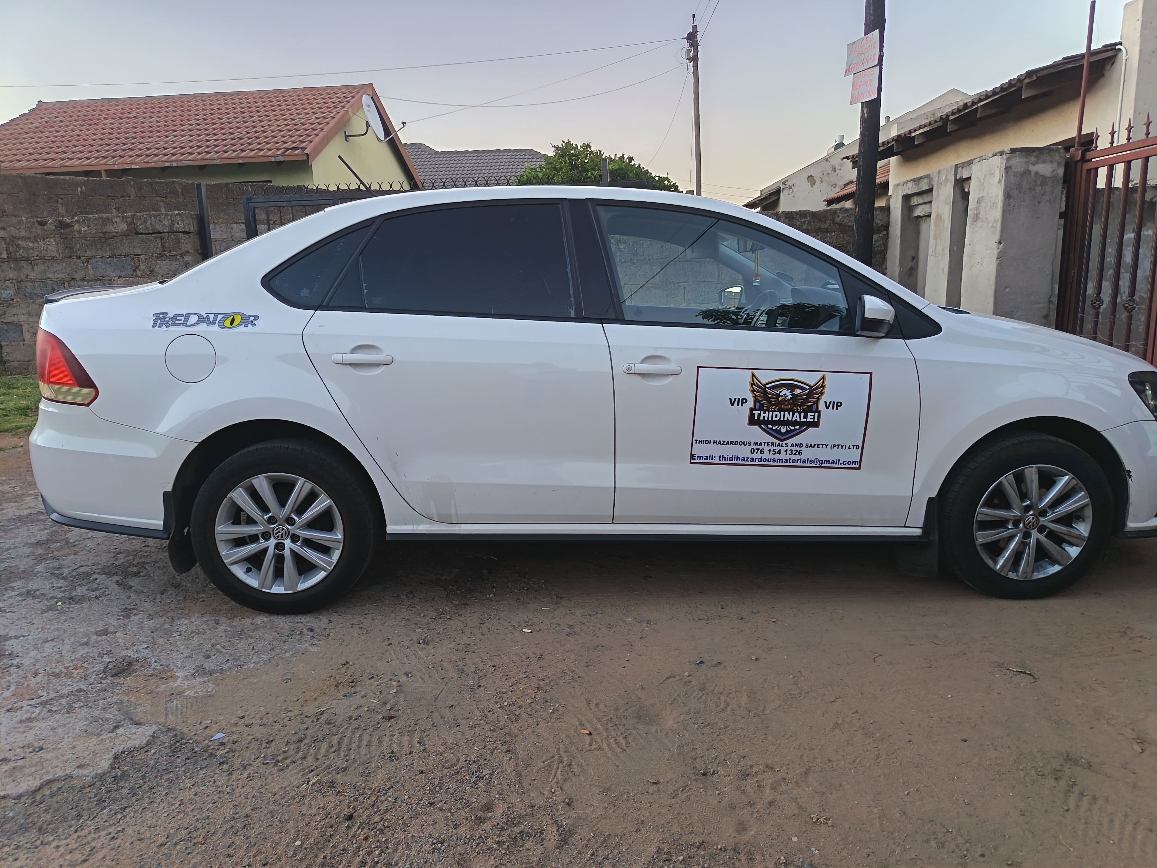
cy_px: 434
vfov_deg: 56.8
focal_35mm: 24
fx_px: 802
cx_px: 578
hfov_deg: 71.6
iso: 654
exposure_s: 1/50
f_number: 1.75
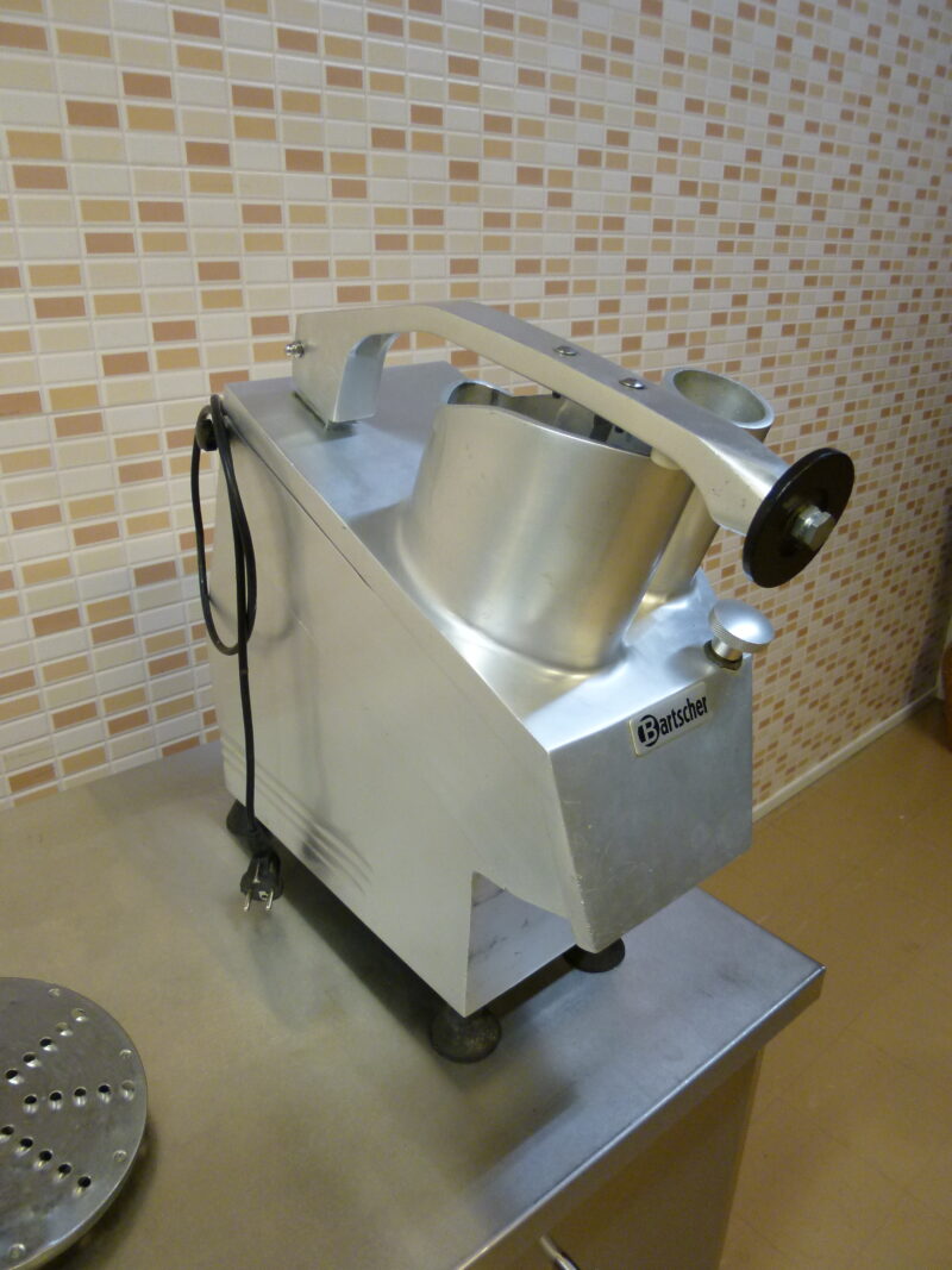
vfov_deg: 71.6
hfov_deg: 56.8
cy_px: 635
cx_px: 476
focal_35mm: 24
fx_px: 880
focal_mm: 4.3
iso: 160
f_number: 2.2
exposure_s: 1/60
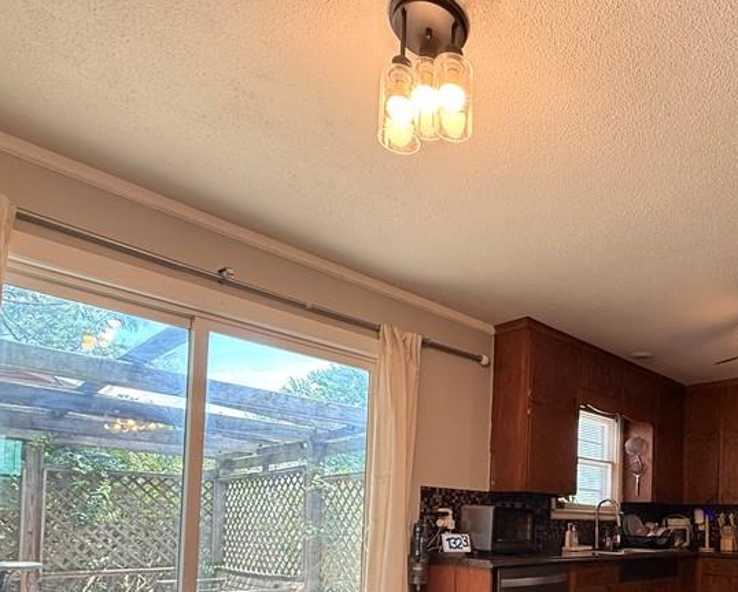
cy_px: 508
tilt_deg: +1.7
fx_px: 568
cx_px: 569
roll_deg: -1.2
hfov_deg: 61.6
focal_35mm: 26
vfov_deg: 50.2
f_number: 2.2
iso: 250
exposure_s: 1/120
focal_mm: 2.22
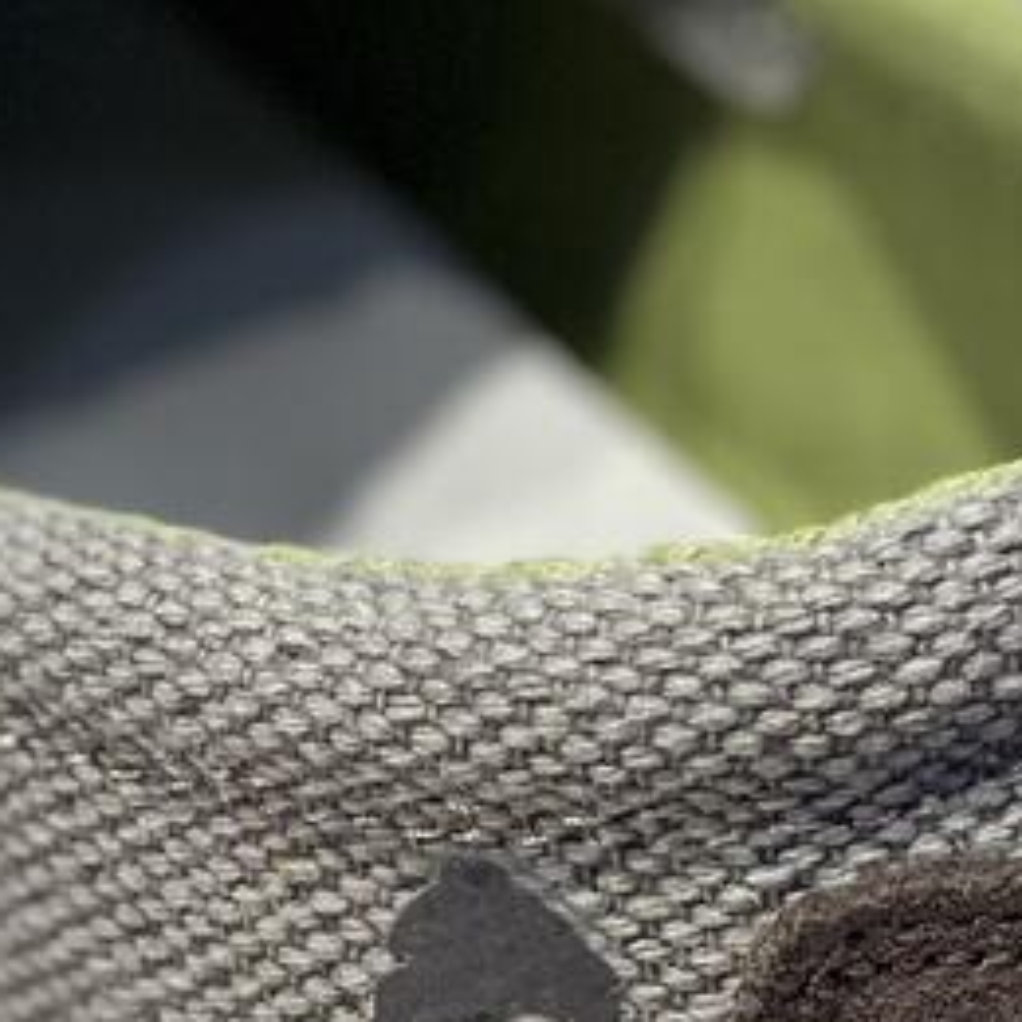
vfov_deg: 5.0
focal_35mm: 349
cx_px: 369
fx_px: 11657
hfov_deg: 5.0
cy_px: 415
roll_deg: +1.2
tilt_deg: -32.4
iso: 100
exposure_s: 1/100
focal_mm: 9
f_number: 2.8
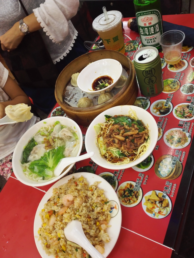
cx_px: 97
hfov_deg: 48.2
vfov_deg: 61.7
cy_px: 129
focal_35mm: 29
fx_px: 217
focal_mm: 3.8
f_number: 2
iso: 160
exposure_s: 1/100
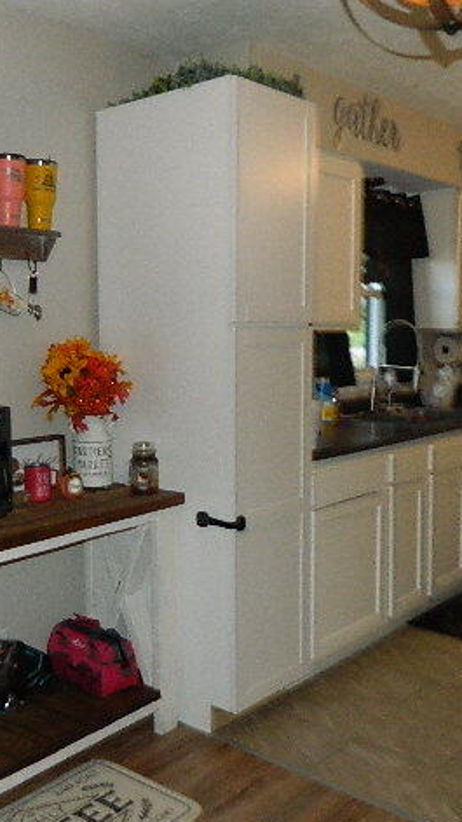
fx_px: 806
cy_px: 415
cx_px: 159
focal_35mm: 37
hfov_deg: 31.8
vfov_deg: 54.0
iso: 400
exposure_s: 1/30
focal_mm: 4.5
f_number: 8.7
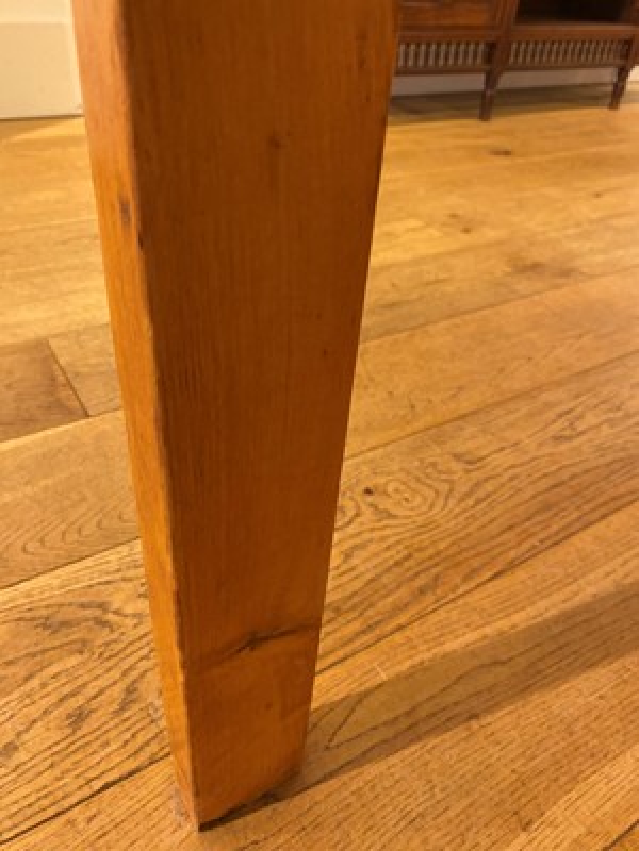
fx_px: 640
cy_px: 426
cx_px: 320
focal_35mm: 26
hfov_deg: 53.1
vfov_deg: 67.3
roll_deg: -4.0
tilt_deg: -36.8
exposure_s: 1/50
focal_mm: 4.25
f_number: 1.8
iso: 250
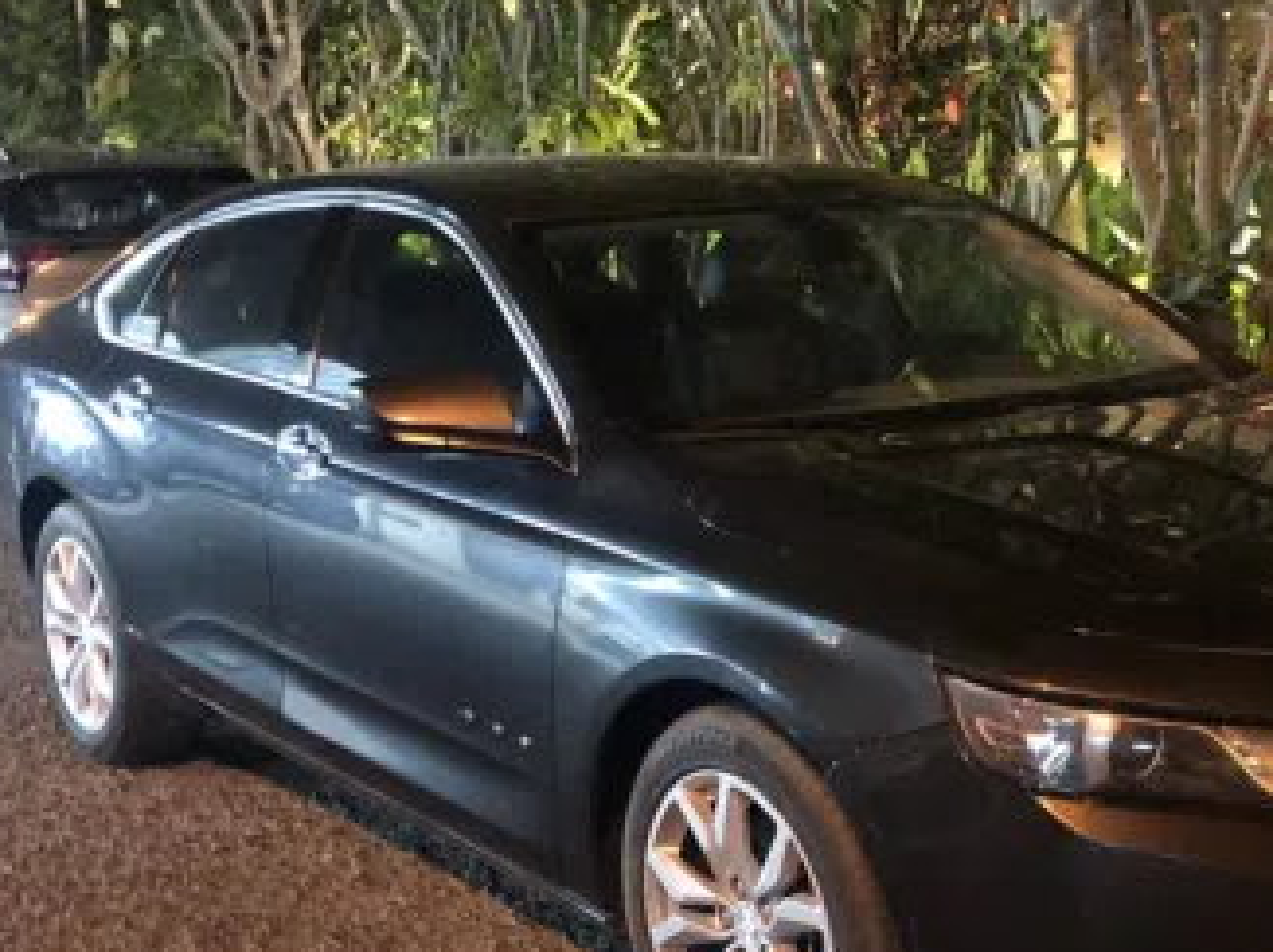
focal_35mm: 55
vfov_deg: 26.4
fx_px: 2021
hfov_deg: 34.5
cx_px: 886
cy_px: 636
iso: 125
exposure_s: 1/4
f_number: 1.8
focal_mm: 3.99
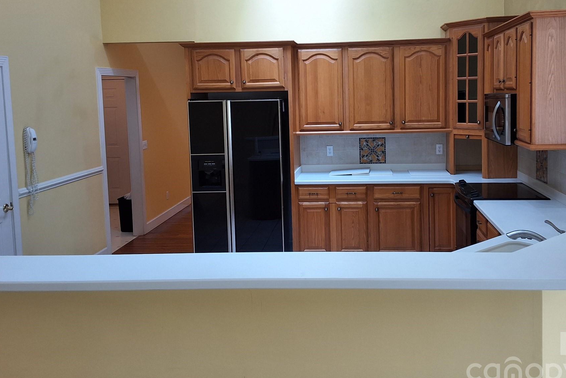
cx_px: 326
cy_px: 142
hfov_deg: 54.2
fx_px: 550
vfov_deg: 37.6
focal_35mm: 35
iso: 80
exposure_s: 1/50
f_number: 1.9
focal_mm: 2.91
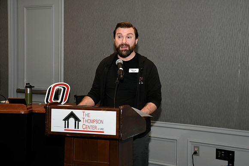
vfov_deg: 20.0
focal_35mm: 68
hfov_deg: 29.6
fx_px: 470
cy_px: 83
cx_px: 124
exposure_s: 1/60
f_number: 8
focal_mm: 68
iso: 1600
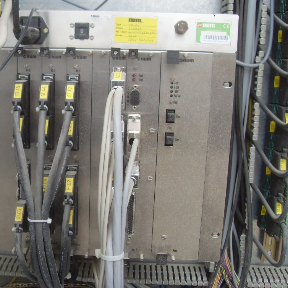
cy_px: 143
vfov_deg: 40.0
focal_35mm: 42
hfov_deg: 39.8
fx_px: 395
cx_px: 111
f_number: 2.8
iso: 80
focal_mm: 6.3
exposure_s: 1/250
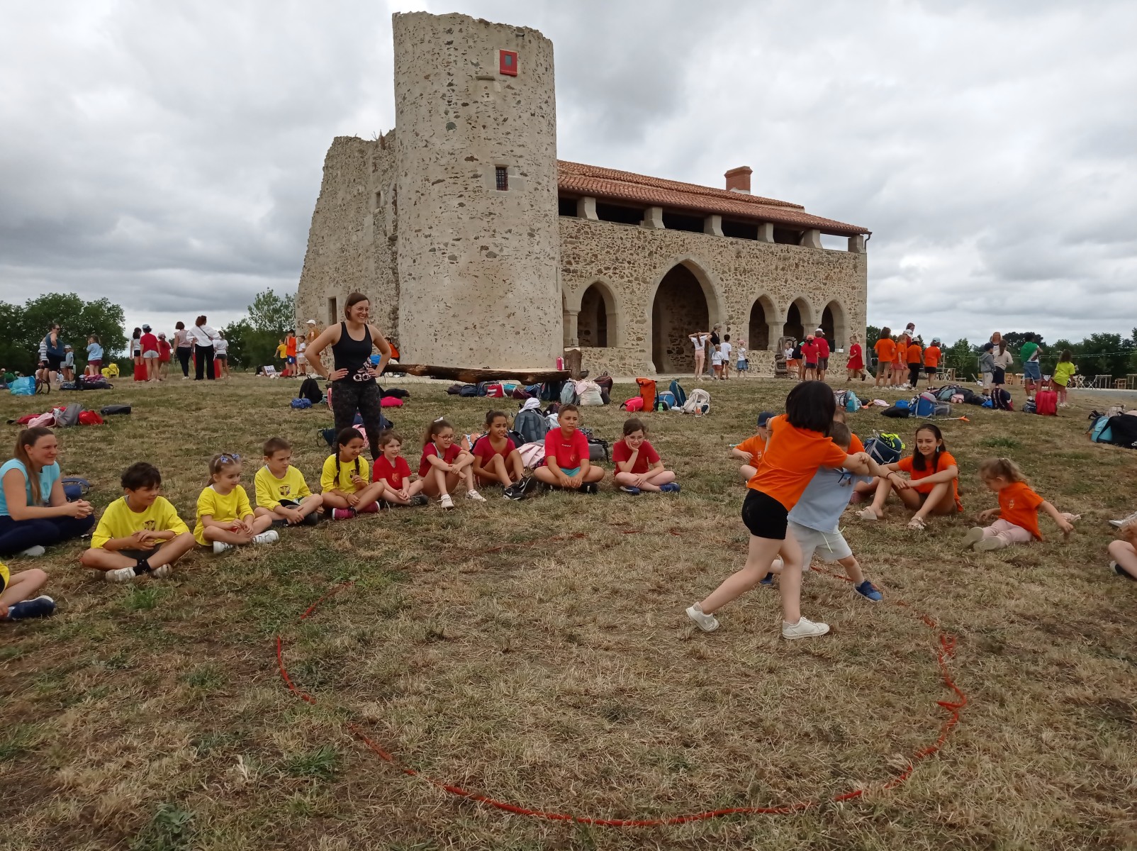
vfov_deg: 49.7
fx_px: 919
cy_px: 426
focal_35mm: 28
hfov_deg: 63.5
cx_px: 568
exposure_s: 1/2817
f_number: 1.79
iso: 102
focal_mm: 4.74
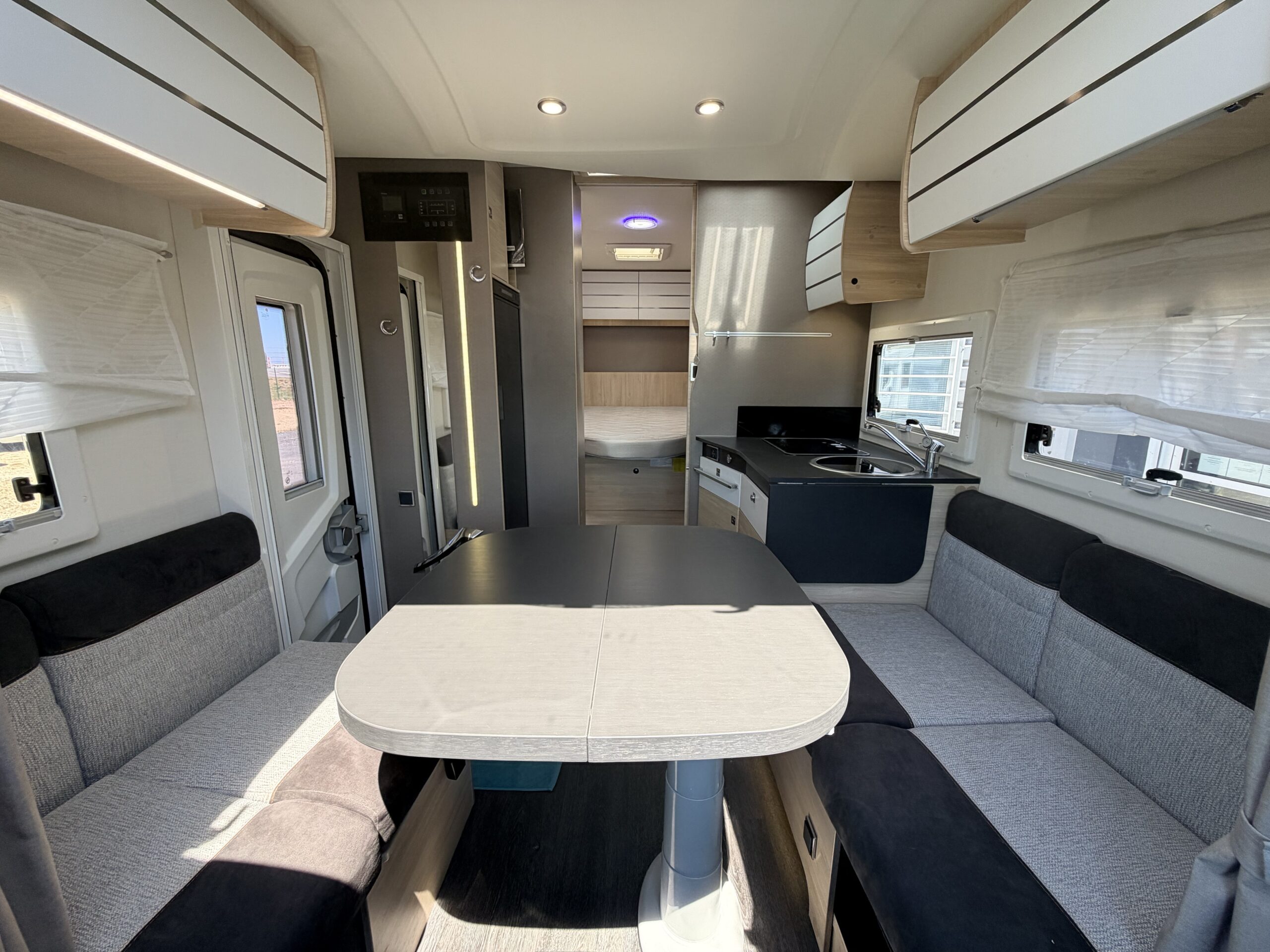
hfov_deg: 102.1
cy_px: 476
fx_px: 514
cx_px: 635
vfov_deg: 85.7
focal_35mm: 14
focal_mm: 2.22
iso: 64
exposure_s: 1/121
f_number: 2.2
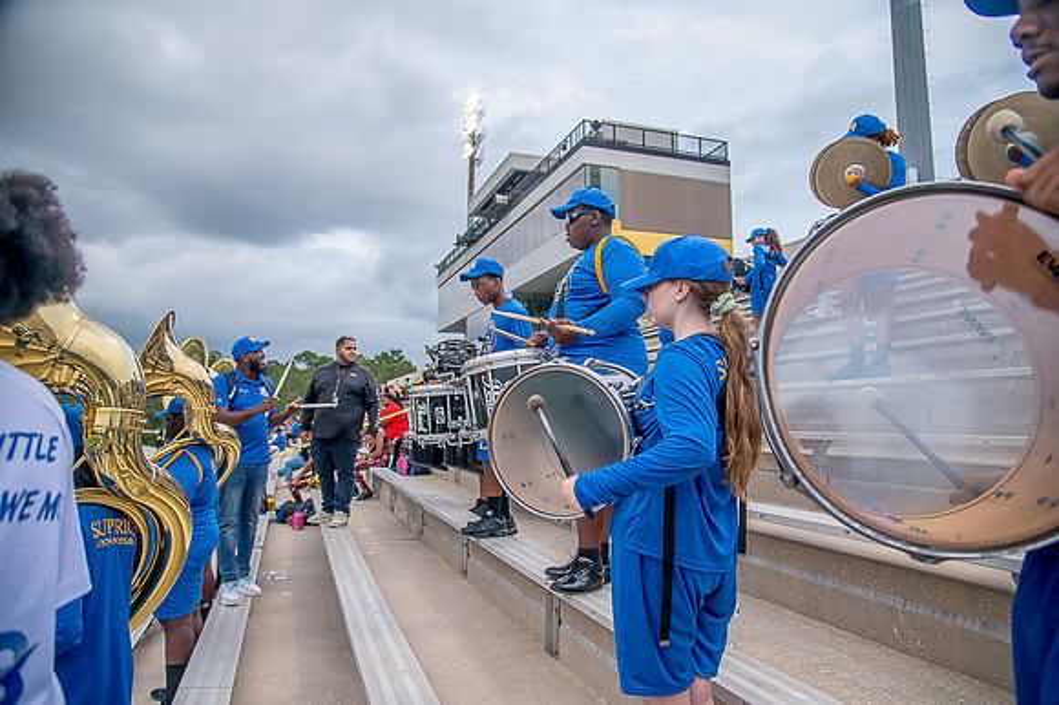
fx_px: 706
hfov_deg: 73.8
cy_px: 352
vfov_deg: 53.1
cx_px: 530
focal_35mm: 24
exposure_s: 1/250
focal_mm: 24
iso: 400
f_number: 4
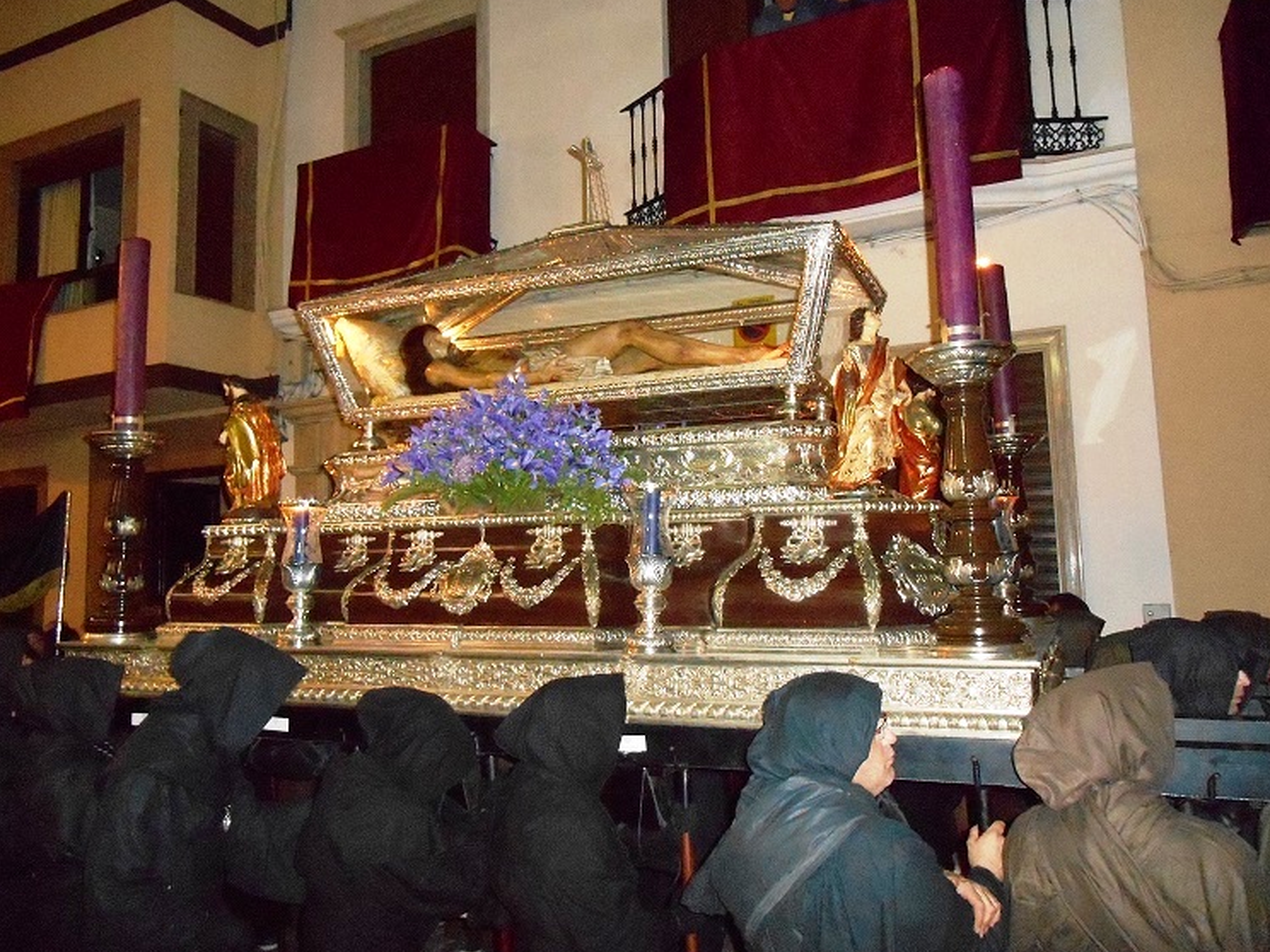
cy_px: 462
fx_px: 991
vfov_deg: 51.3
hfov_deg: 65.3
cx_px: 631
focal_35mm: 27
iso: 1100
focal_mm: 4.7
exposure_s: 1/25
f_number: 3.4
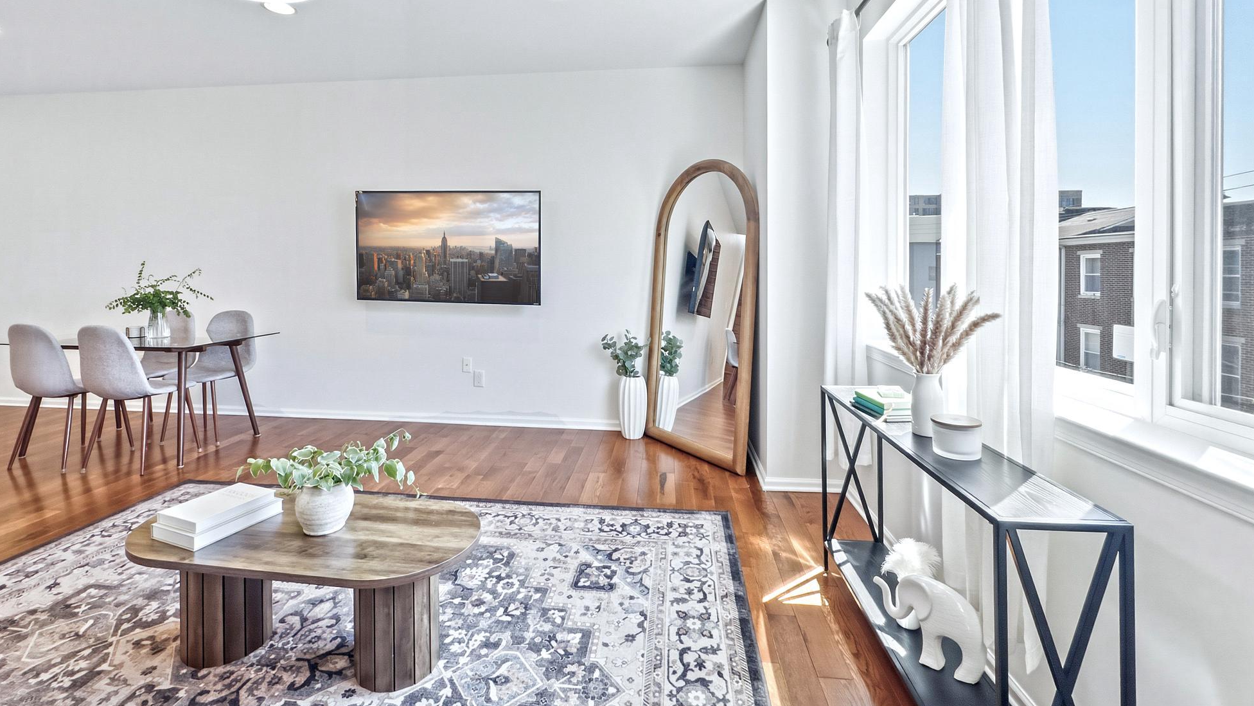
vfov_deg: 66.9
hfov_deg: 99.3
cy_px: 318
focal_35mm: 16
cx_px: 605
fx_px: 532
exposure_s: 1/120
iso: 64
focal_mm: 2.2
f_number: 2.2
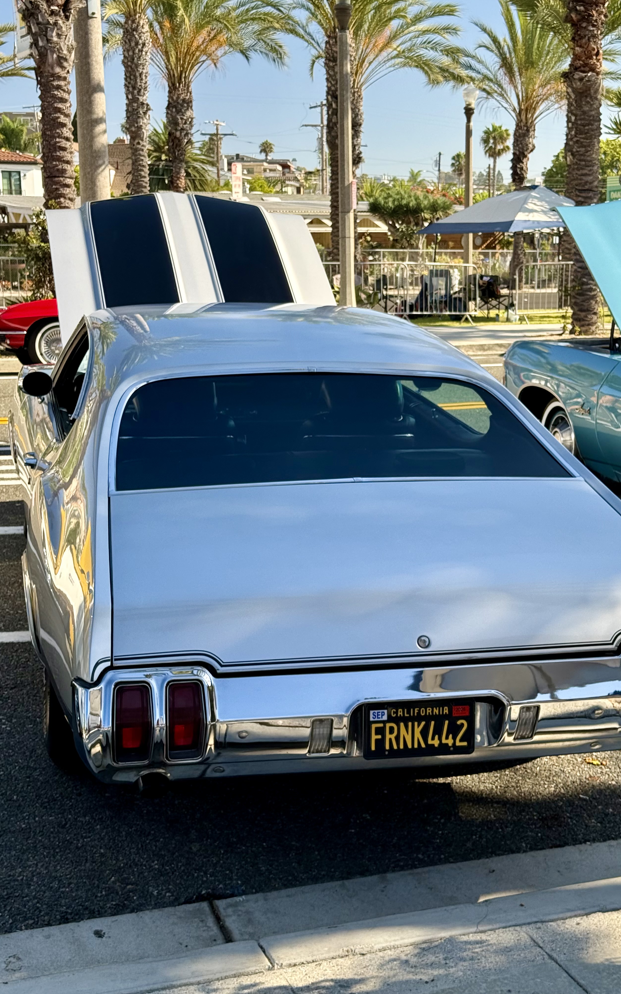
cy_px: 497
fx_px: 1381
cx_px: 354
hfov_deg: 25.3
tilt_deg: -8.5
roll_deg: +0.2
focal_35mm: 51
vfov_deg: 39.6
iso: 80
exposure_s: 1/687
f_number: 1.78
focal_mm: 6.76
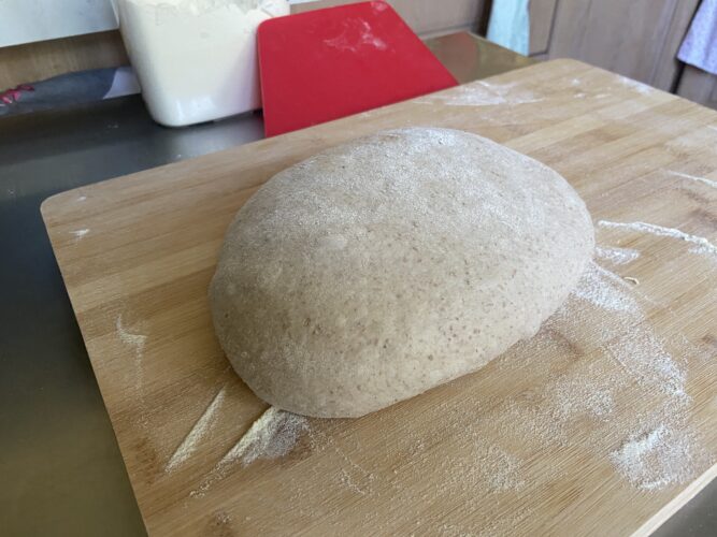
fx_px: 538
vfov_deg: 53.0
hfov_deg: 67.3
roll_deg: +2.7
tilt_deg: -40.4
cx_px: 358
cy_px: 268
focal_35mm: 26
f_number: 1.8
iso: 250
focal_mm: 4.25
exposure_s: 1/60
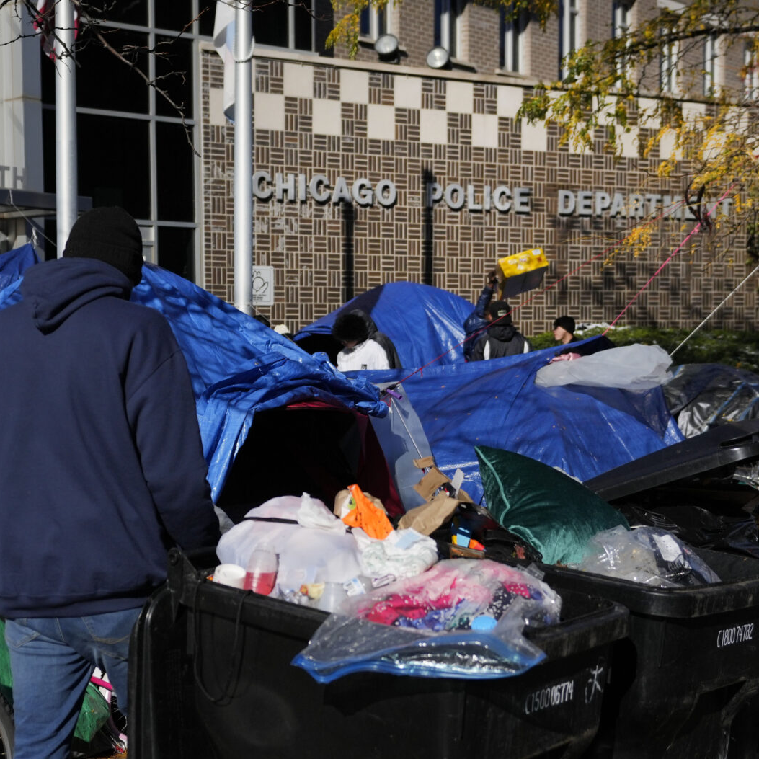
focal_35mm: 62
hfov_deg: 27.6
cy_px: 431
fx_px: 1538
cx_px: 262
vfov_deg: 27.7
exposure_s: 1/20000
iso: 400
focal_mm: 30
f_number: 2.8
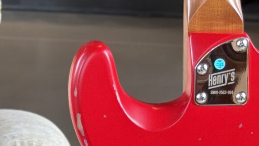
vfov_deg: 5.3
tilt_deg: -5.8
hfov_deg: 9.4
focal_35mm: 229
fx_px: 1573
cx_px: 210
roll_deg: -0.4
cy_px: -62
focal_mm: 6.76
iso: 100
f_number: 1.78
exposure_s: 1/60
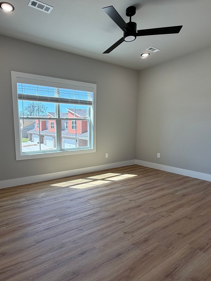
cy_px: 150
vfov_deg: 78.9
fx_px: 171
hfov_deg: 62.6
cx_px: 80
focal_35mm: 21
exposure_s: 1/120
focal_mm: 2.22
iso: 50
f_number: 2.2
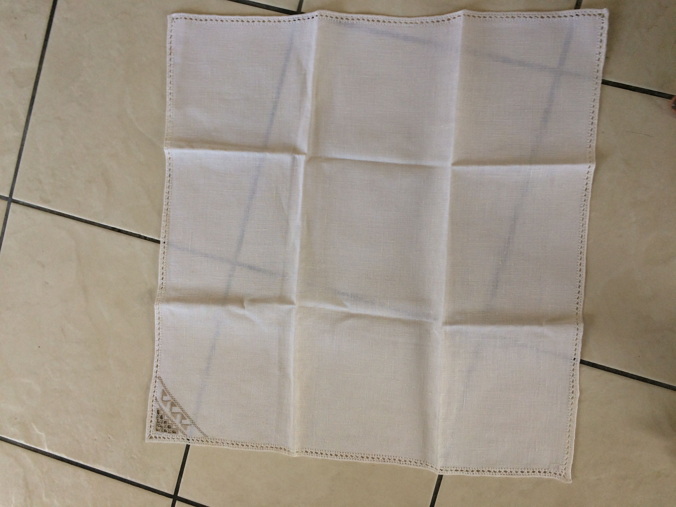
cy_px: 254
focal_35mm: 29
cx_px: 338
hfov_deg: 61.7
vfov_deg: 48.2
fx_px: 566
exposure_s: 1/50
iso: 50
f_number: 2.2
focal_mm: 4.15
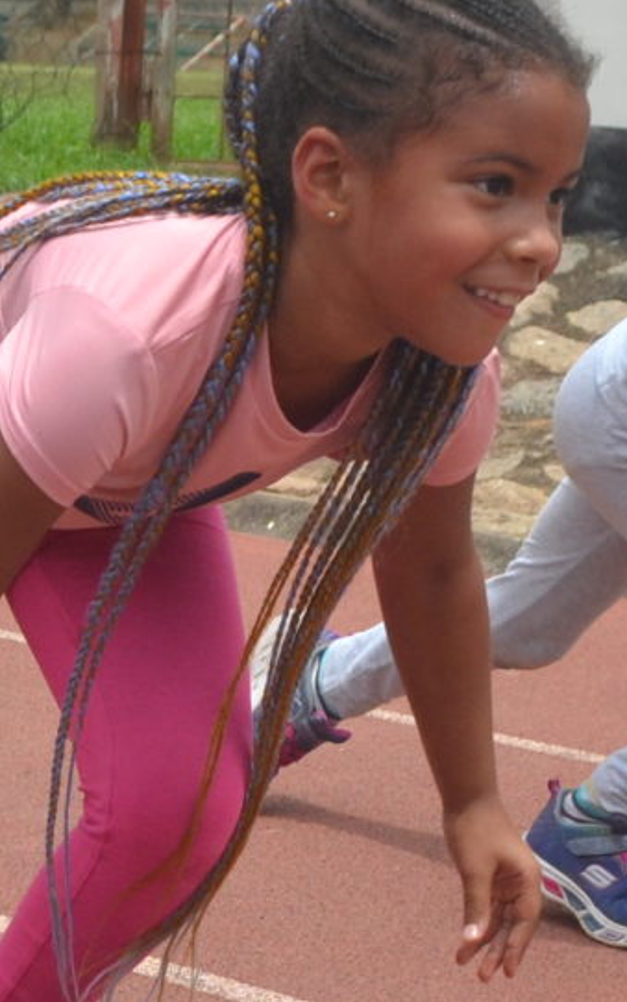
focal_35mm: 130
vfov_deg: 15.9
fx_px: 3552
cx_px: -30
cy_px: 868
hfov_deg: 10.0
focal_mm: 18
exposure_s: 1/1600
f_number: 5.6
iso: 400
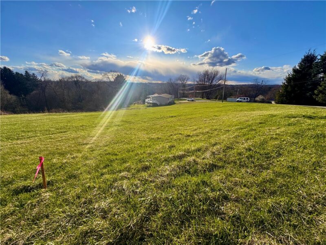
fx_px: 132
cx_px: 163
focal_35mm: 14
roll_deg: -0.8
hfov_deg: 102.1
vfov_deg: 85.7
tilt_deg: -16.2
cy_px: 122
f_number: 2.2
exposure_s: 1/1789
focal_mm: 2.22
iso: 50
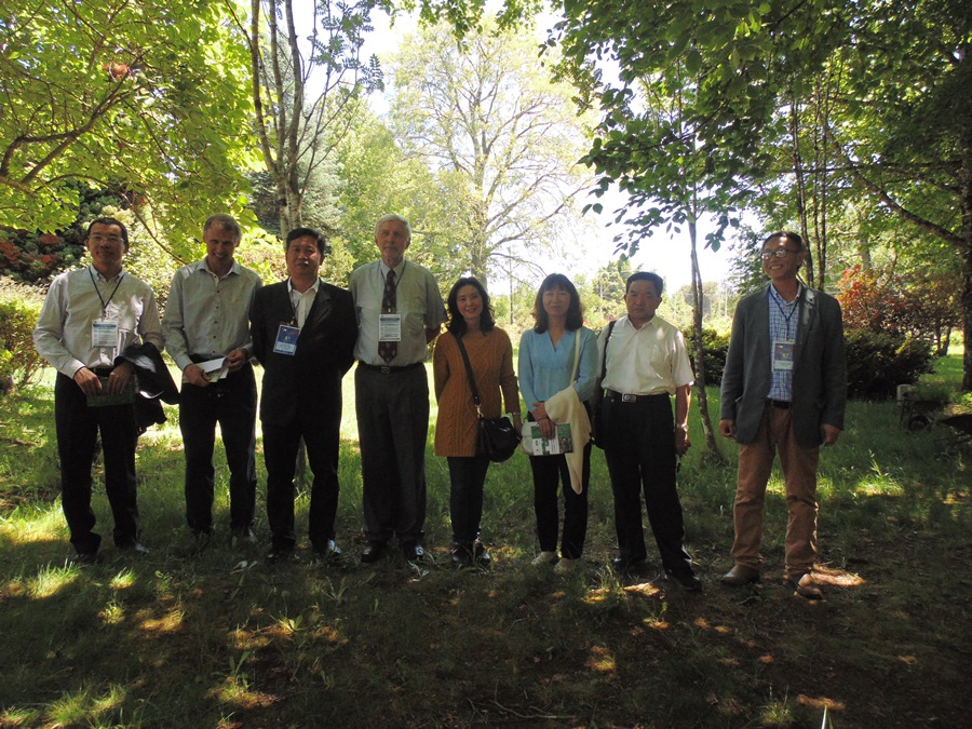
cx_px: 486
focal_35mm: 22
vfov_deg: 61.1
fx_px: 618
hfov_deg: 76.4
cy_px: 364
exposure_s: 1/320
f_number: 3.1
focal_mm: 4
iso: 200
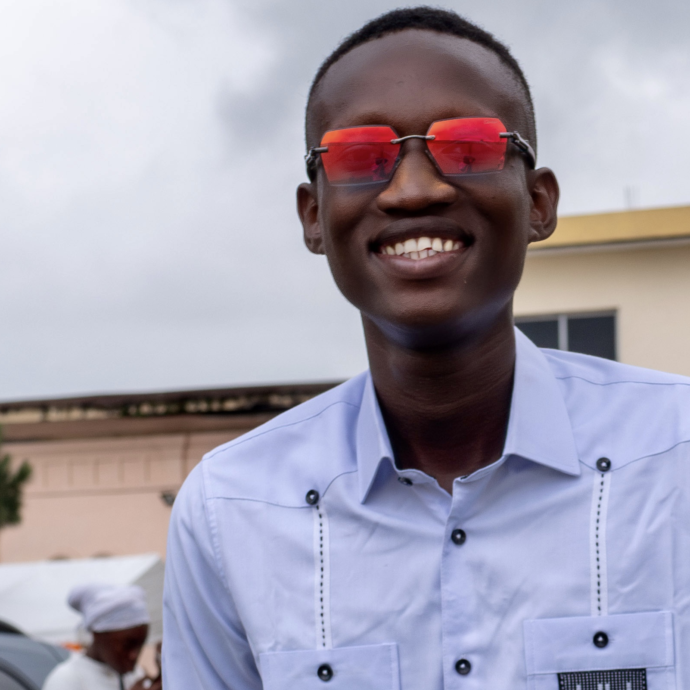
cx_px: 584
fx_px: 3225
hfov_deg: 12.1
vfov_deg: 12.0
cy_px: 747
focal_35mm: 143
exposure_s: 1/800
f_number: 5
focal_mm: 25
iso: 200
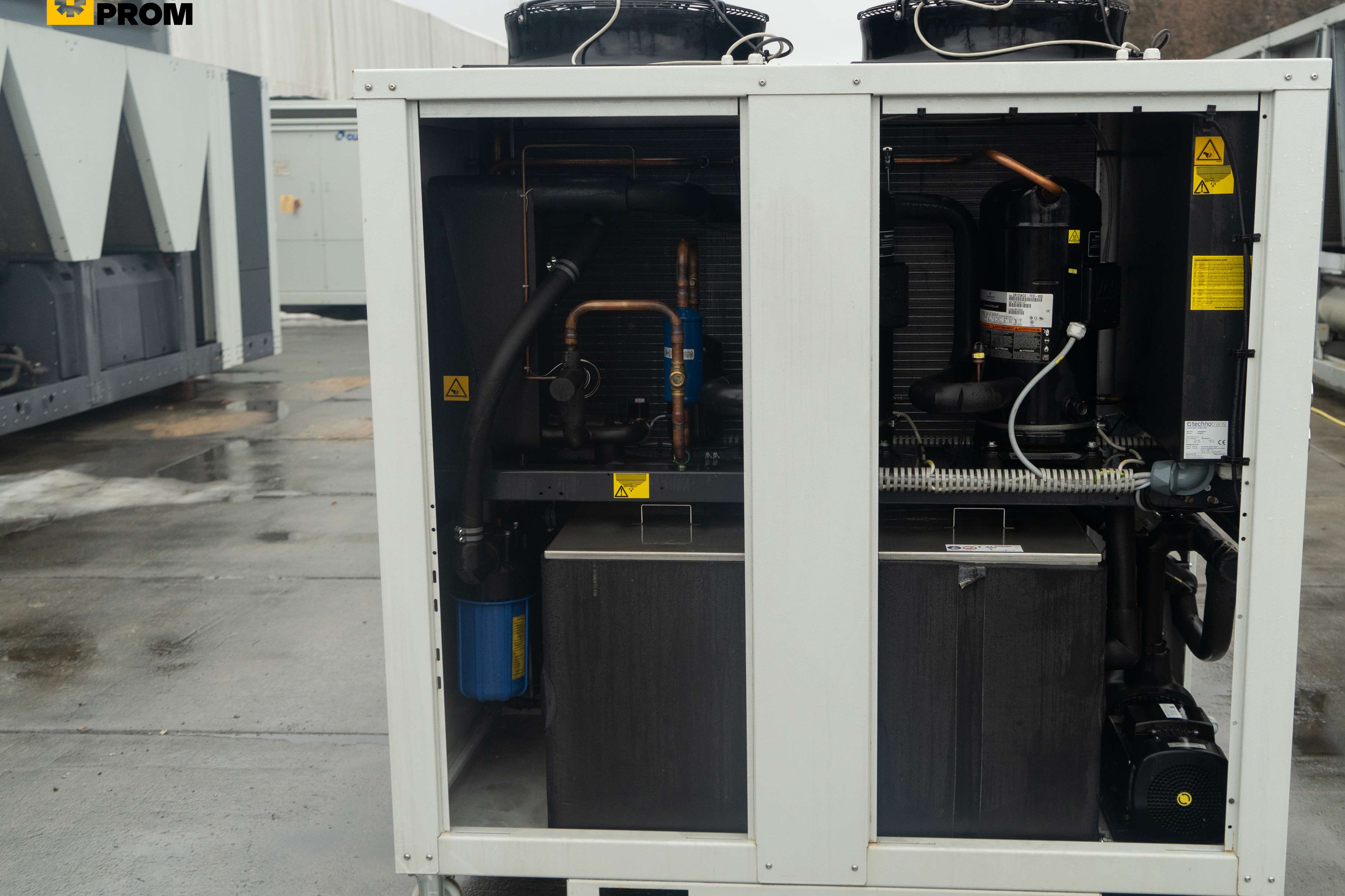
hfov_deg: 51.8
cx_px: 751
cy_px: 430
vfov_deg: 35.9
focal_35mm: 37
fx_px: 1382
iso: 800
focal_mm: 33
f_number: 4
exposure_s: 1/640
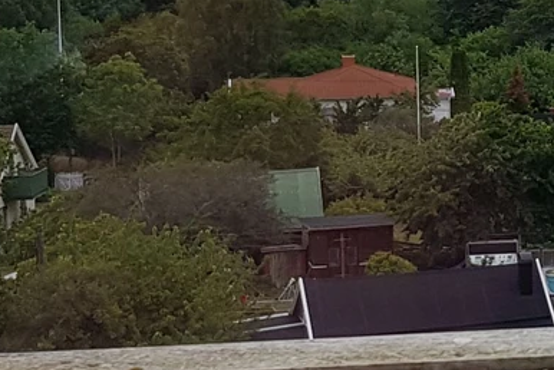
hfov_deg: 14.2
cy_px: -3
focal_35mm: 140
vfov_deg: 9.7
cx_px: 650
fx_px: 2156
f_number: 1.7
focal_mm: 4.2
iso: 40
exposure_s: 1/858
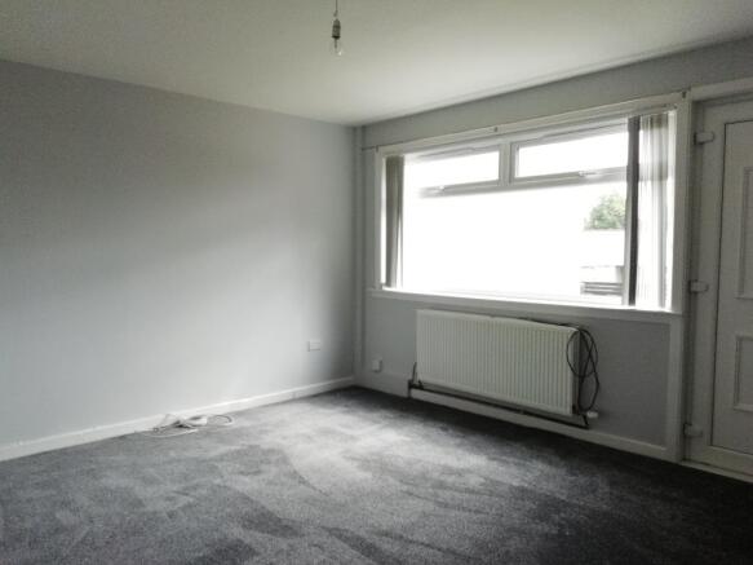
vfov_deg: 53.0
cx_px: 376
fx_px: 565
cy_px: 282
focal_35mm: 26
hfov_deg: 67.3
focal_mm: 3.46
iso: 64
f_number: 2.2
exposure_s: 1/100
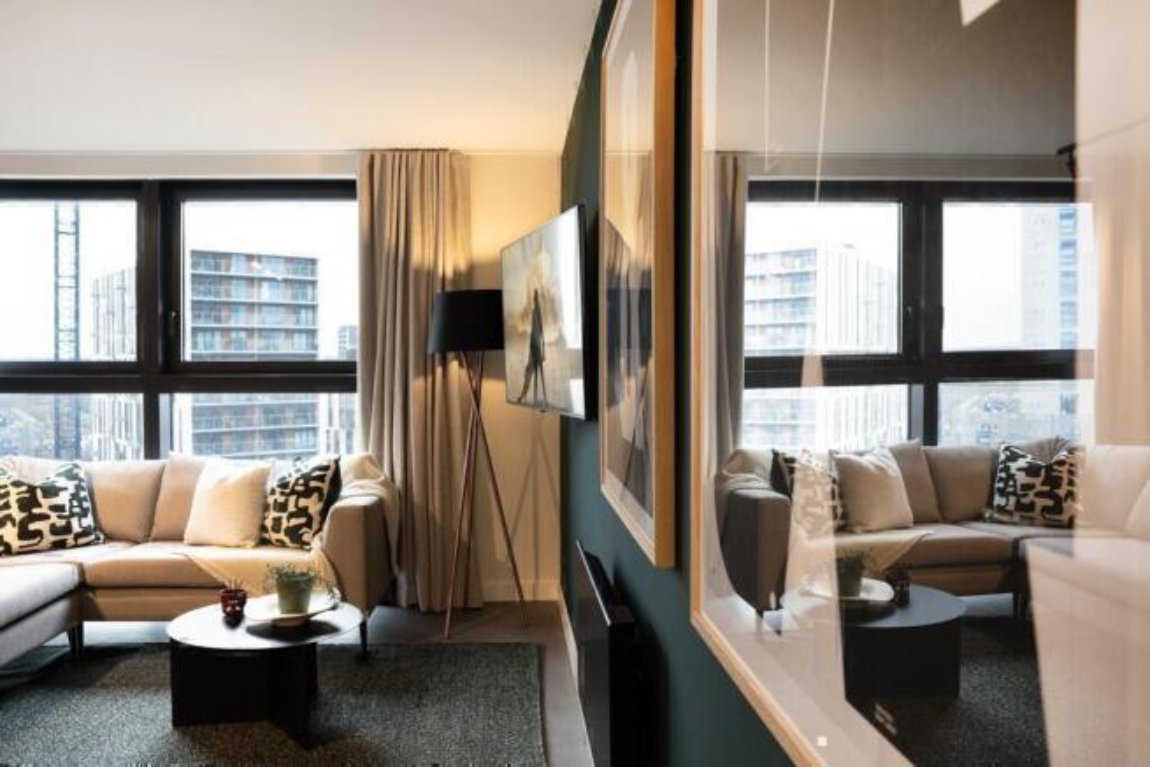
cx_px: 575
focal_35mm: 28
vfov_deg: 46.9
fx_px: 885
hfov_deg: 66.0
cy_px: 384
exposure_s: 1/6
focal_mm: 27.7
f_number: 8
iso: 400
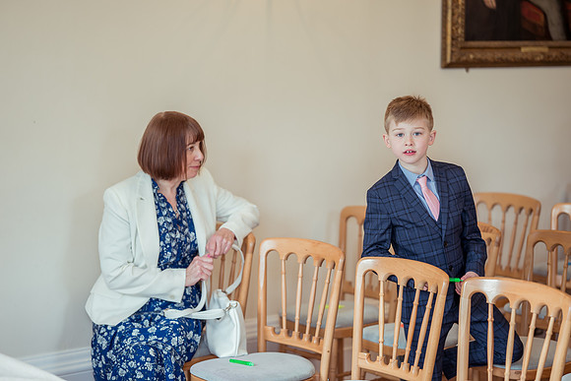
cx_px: 286
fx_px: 1350
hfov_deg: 23.9
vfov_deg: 16.1
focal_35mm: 85
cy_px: 190
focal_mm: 85
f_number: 1.8
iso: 160
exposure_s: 1/160
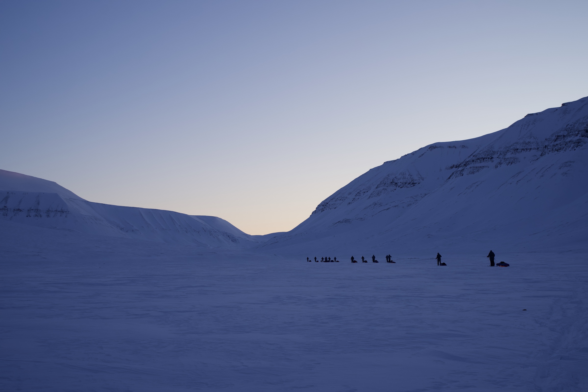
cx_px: 294
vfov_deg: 27.0
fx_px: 817
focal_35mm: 50
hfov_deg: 39.6
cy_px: 196
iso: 500
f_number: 5.6
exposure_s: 1/400
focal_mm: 50
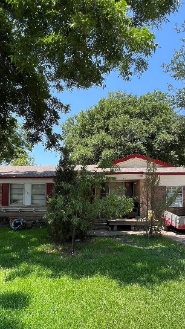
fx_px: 174
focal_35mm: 20
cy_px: 193
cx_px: 90
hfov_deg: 55.9
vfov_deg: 85.8
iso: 32
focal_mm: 1.57
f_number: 1.8
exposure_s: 1/396
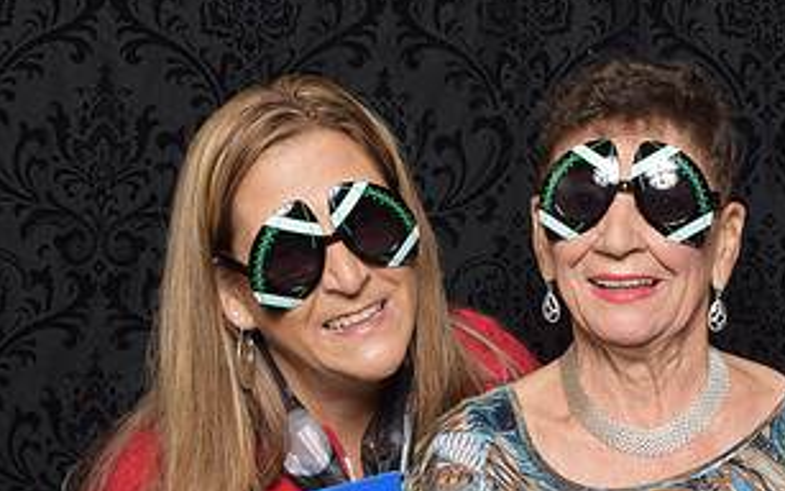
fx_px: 1605
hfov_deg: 27.0
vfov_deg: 17.4
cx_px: 614
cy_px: 272
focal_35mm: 75
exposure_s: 1/60
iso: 500
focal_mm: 26
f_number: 20
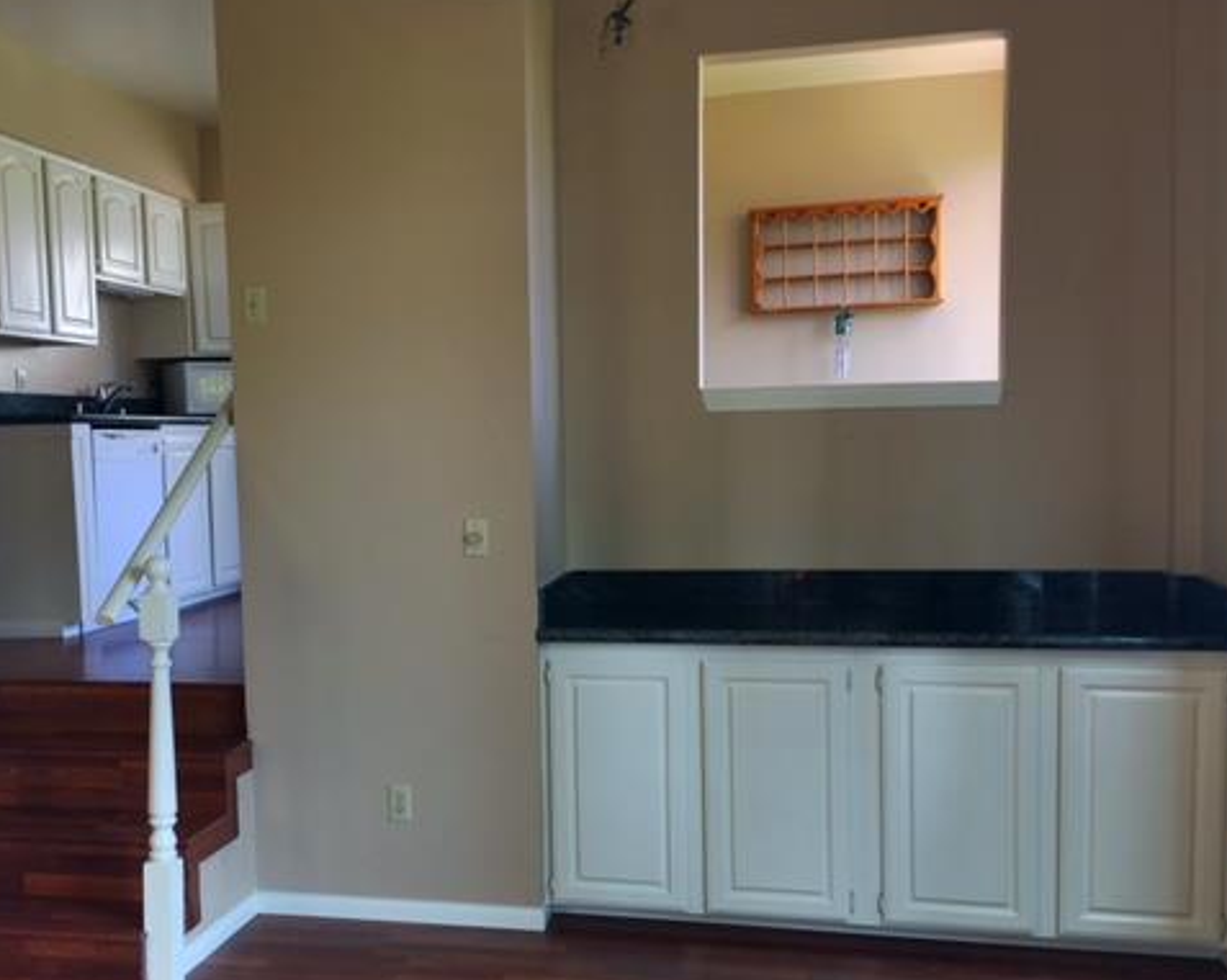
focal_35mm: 38
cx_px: 484
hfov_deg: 47.7
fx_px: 1379
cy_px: 584
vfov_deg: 39.0
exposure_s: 1/40
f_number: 2.2
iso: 25
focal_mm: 4.15
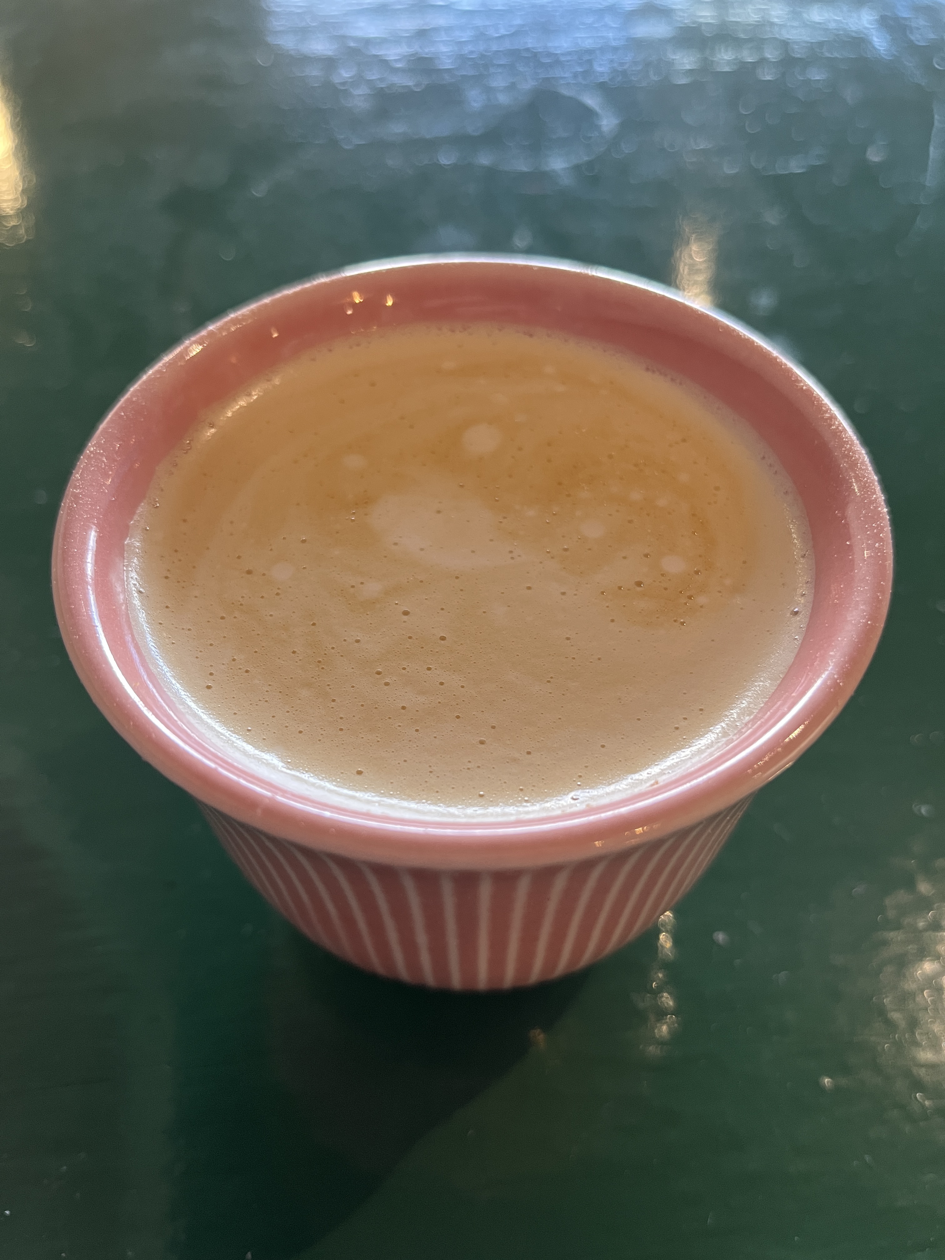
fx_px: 946
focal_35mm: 26
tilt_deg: -52.5
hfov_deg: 53.1
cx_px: 472
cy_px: 630
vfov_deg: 67.3
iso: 200
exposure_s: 1/60
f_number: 1.6
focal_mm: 5.1
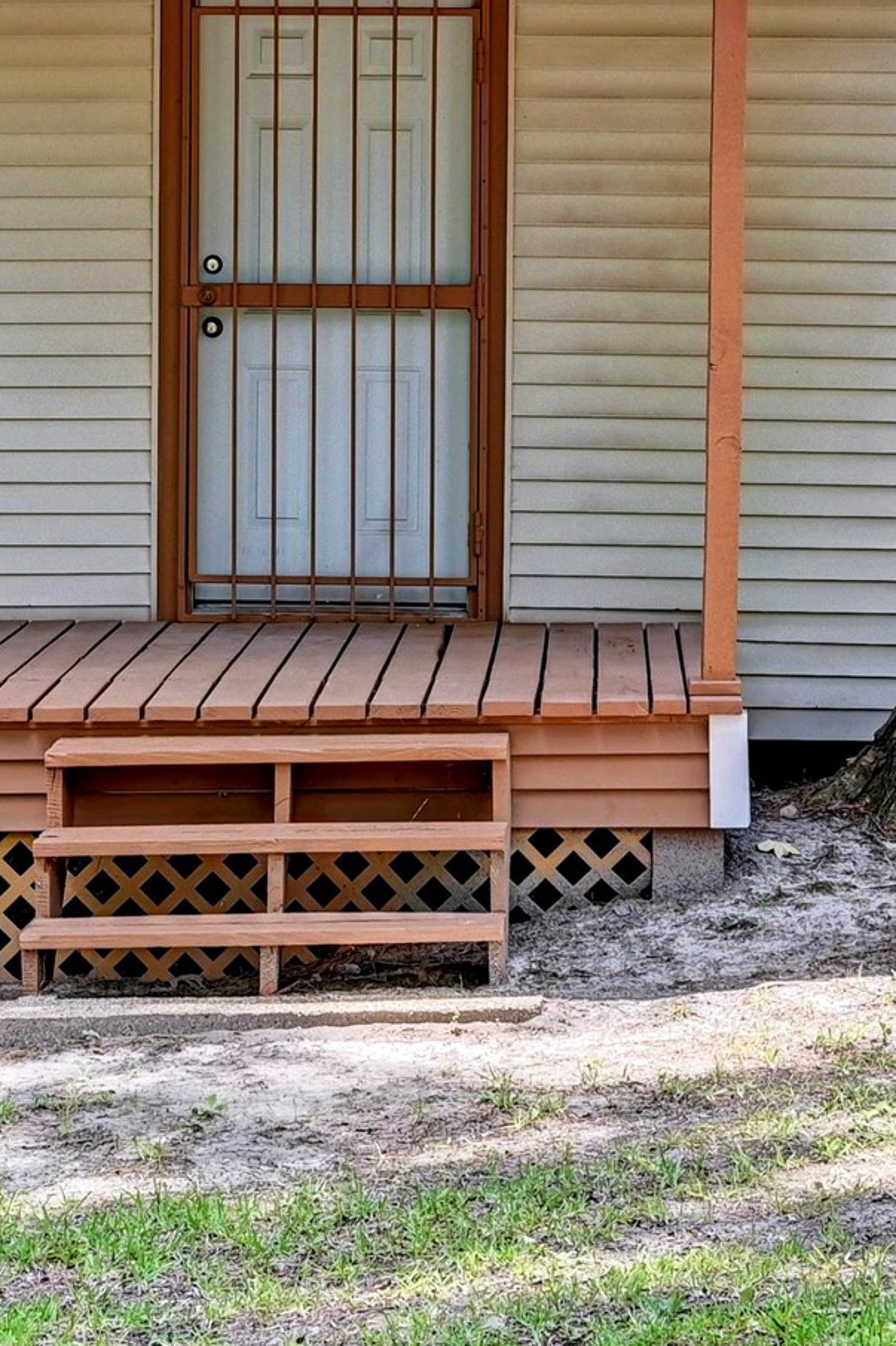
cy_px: 281
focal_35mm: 108
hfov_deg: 12.7
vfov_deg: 18.8
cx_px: 388
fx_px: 4033
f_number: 8
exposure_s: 1/100
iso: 400
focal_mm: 30
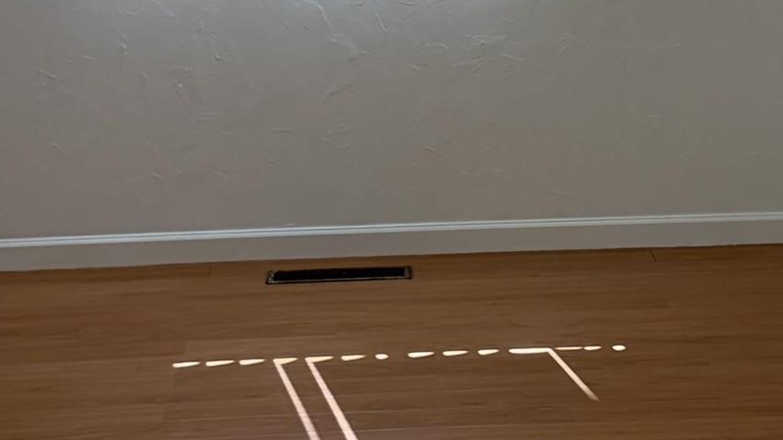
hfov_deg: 20.7
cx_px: 487
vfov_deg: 11.6
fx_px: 2138
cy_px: -48
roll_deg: +0.9
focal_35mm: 103
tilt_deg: -6.4
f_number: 1.6
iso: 50
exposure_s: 1/242
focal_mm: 5.96
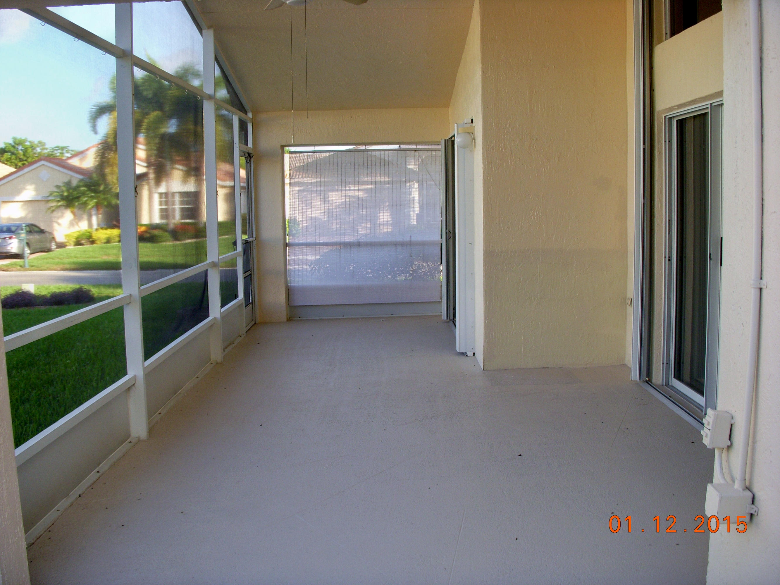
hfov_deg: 49.0
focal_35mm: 38
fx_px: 856
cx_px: 390
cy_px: 292
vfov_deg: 37.7
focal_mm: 6.3
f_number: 3.3
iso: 100
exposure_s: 1/80
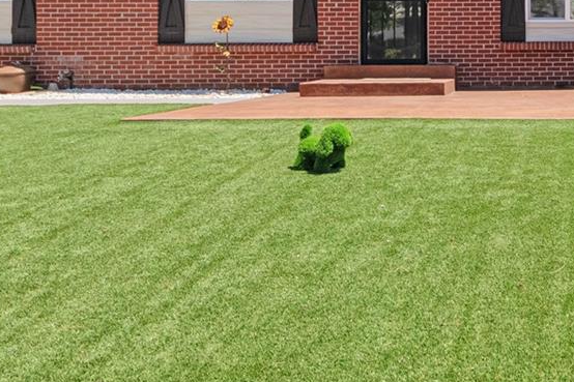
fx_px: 829
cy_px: 133
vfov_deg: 25.9
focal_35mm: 52
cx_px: 589
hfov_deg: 34.4
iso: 250
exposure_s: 1/500
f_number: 8
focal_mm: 12
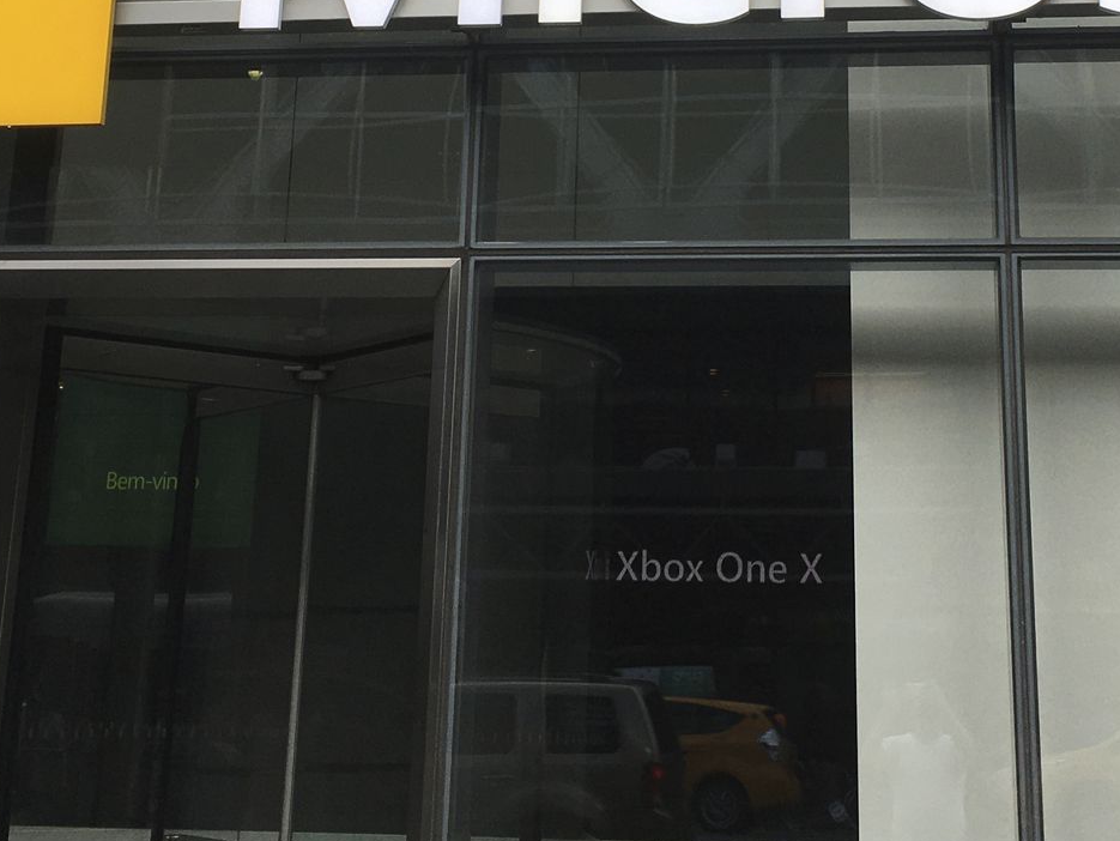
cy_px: 60
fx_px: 2007
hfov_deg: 31.1
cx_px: 643
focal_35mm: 62
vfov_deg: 23.0
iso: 25
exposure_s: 1/286
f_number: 2.2
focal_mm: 4.15
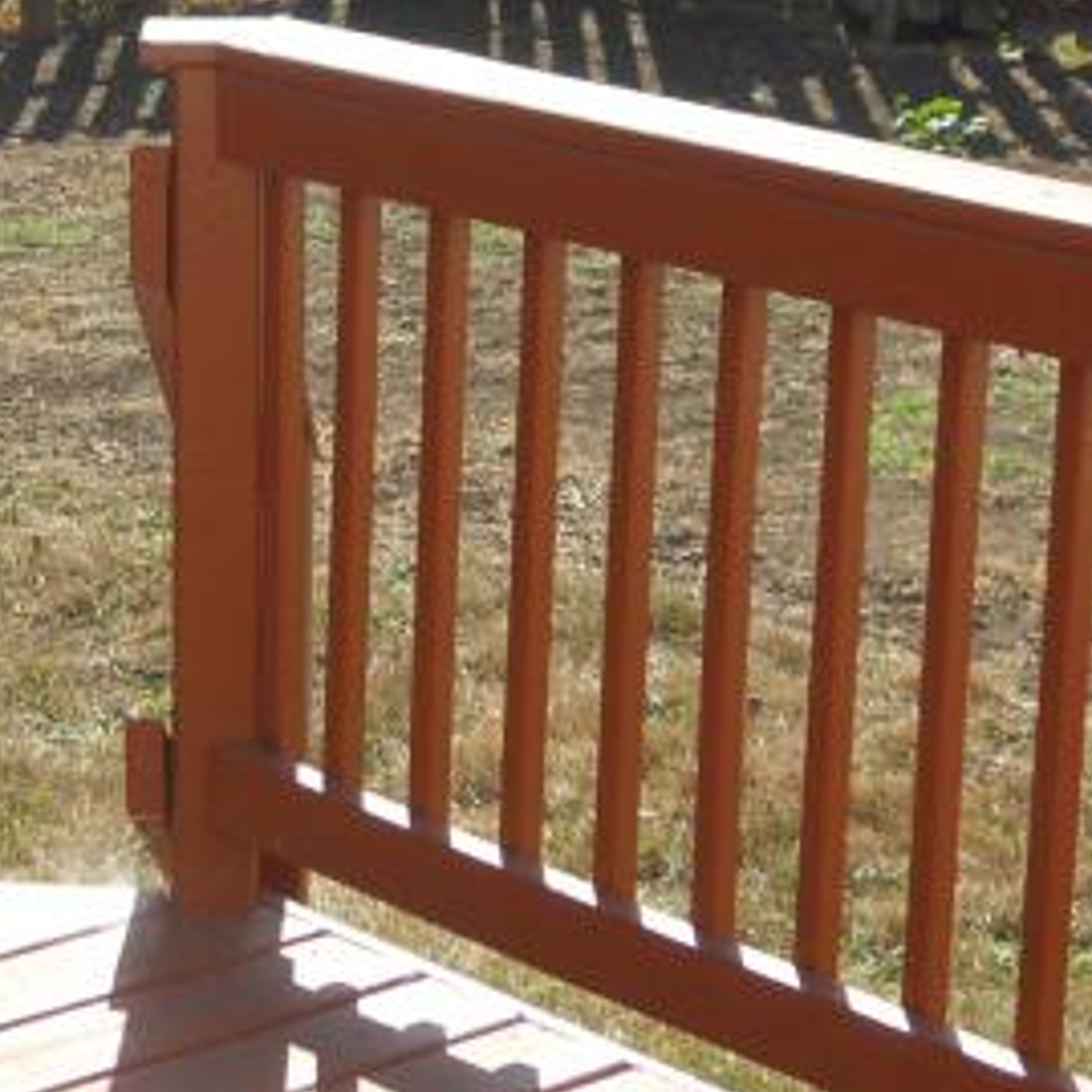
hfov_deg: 14.2
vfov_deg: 14.2
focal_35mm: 121
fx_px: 4319
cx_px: 53
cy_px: 24
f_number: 3
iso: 80
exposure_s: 1/640
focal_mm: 6.4
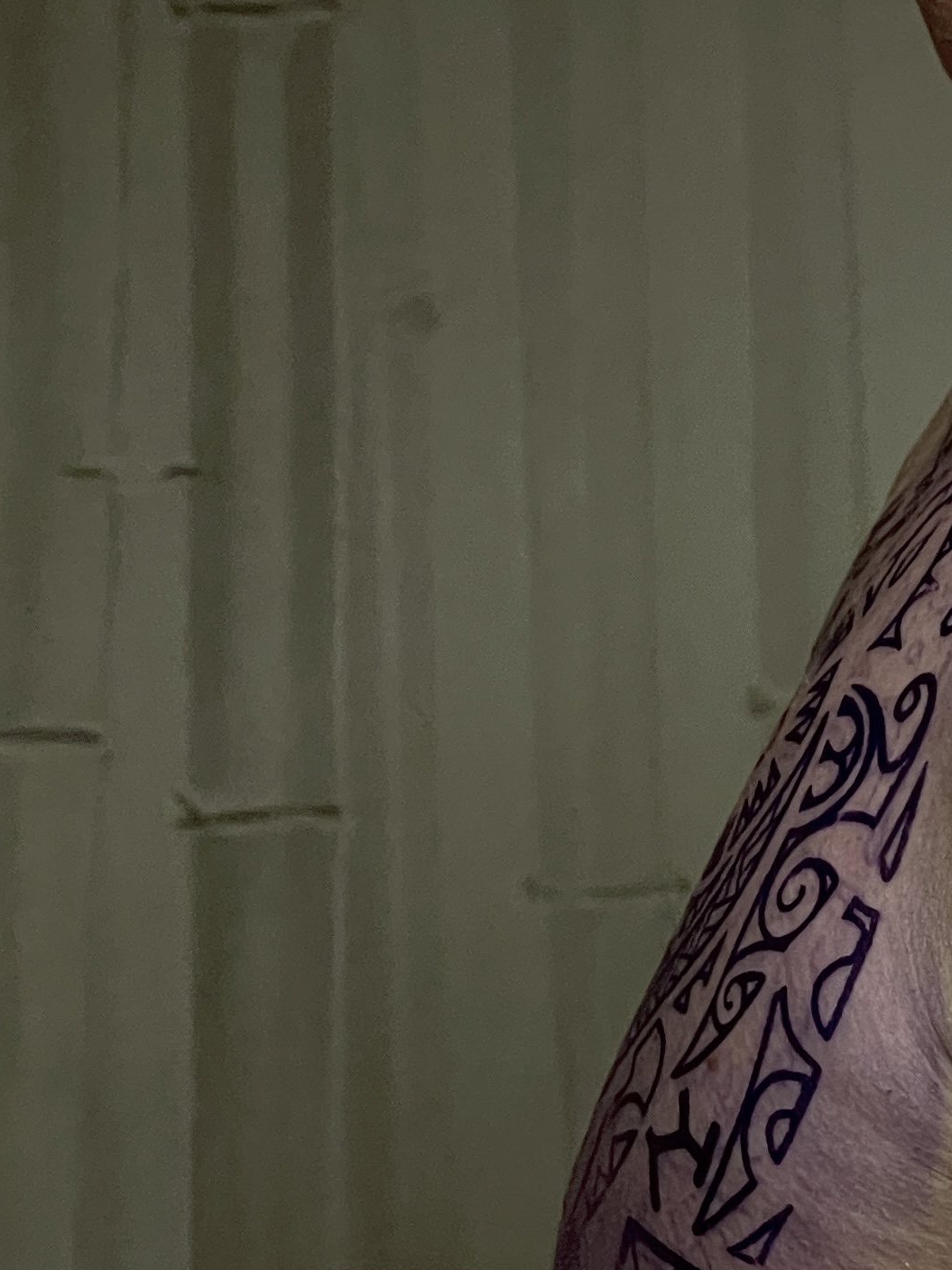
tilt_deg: -7.9
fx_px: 5465
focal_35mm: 149
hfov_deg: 9.7
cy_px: 1134
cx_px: 1326
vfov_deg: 13.1
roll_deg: +0.8
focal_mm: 6
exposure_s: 1/100
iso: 125
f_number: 2
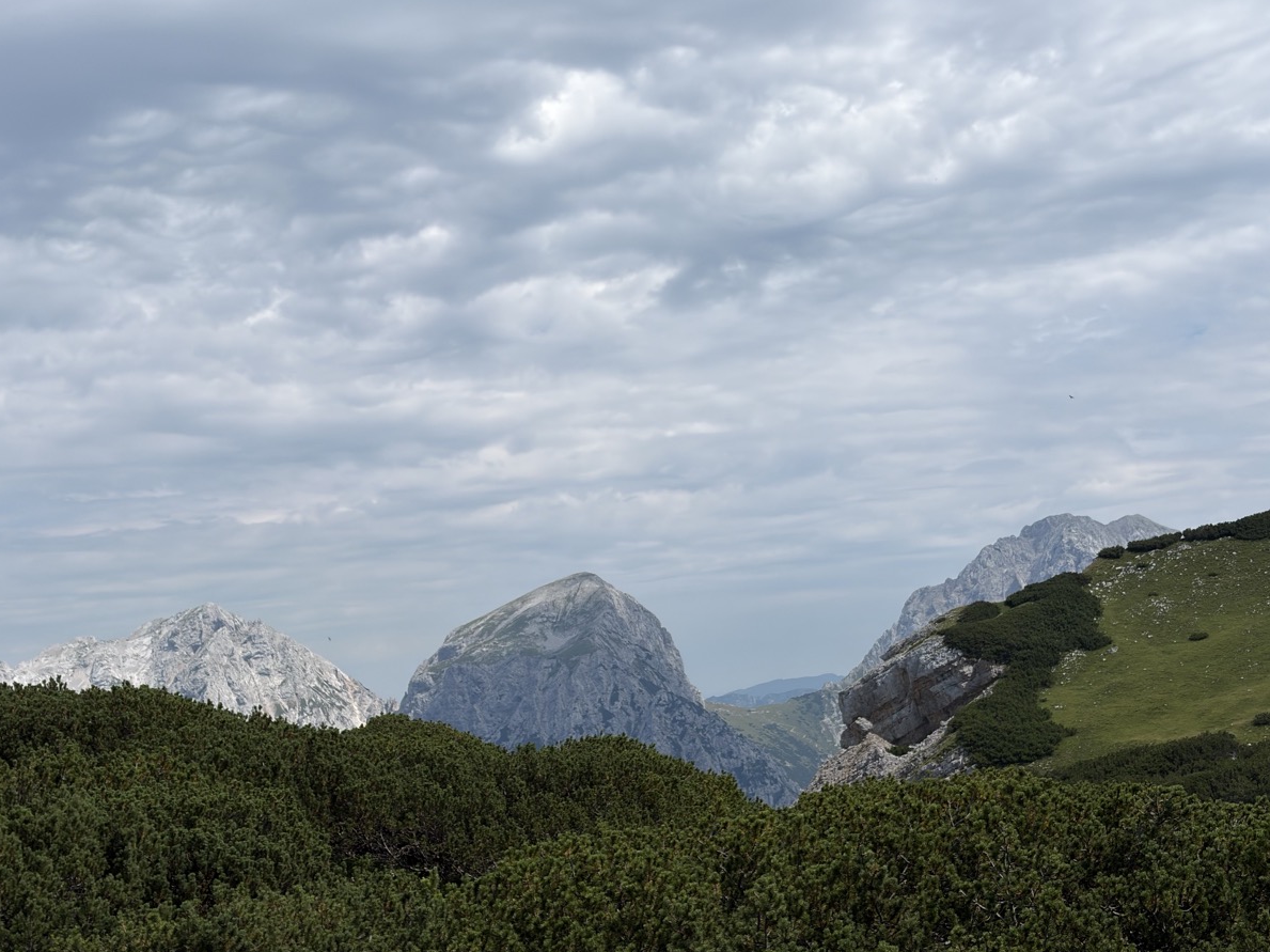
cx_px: 639
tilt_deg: +7.6
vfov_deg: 26.1
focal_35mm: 56
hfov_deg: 34.4
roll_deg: +4.7
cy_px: 455
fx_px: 2054
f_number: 1.6
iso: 40
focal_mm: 5.96
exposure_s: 1/7042
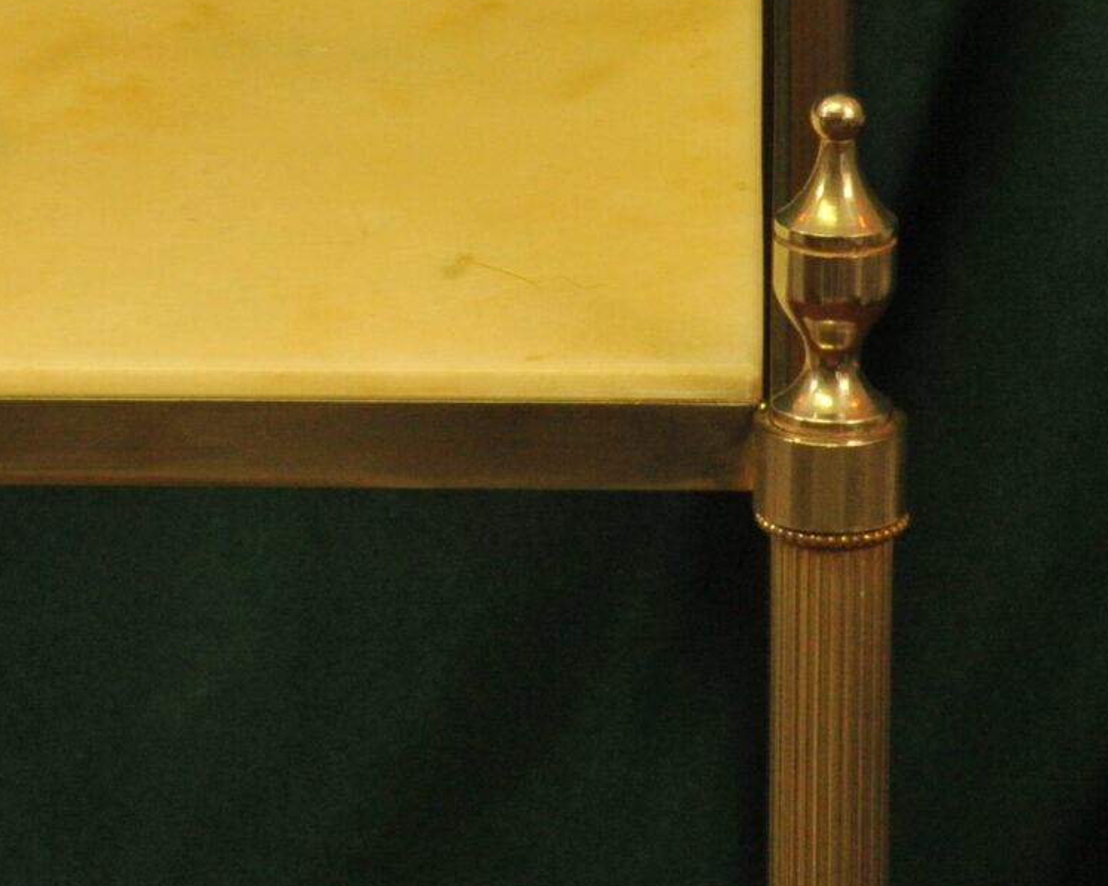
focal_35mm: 305
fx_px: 9999
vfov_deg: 5.1
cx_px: 158
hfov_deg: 6.3
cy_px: 224
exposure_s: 1/30
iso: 2500
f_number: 14
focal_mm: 95
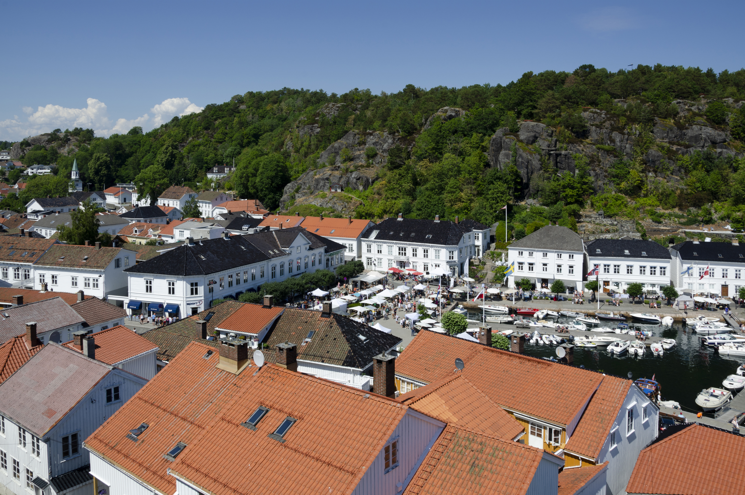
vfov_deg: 47.9
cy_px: 248
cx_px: 372
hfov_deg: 67.4
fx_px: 558
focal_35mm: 27
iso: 100
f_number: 14
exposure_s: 1/125
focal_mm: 18
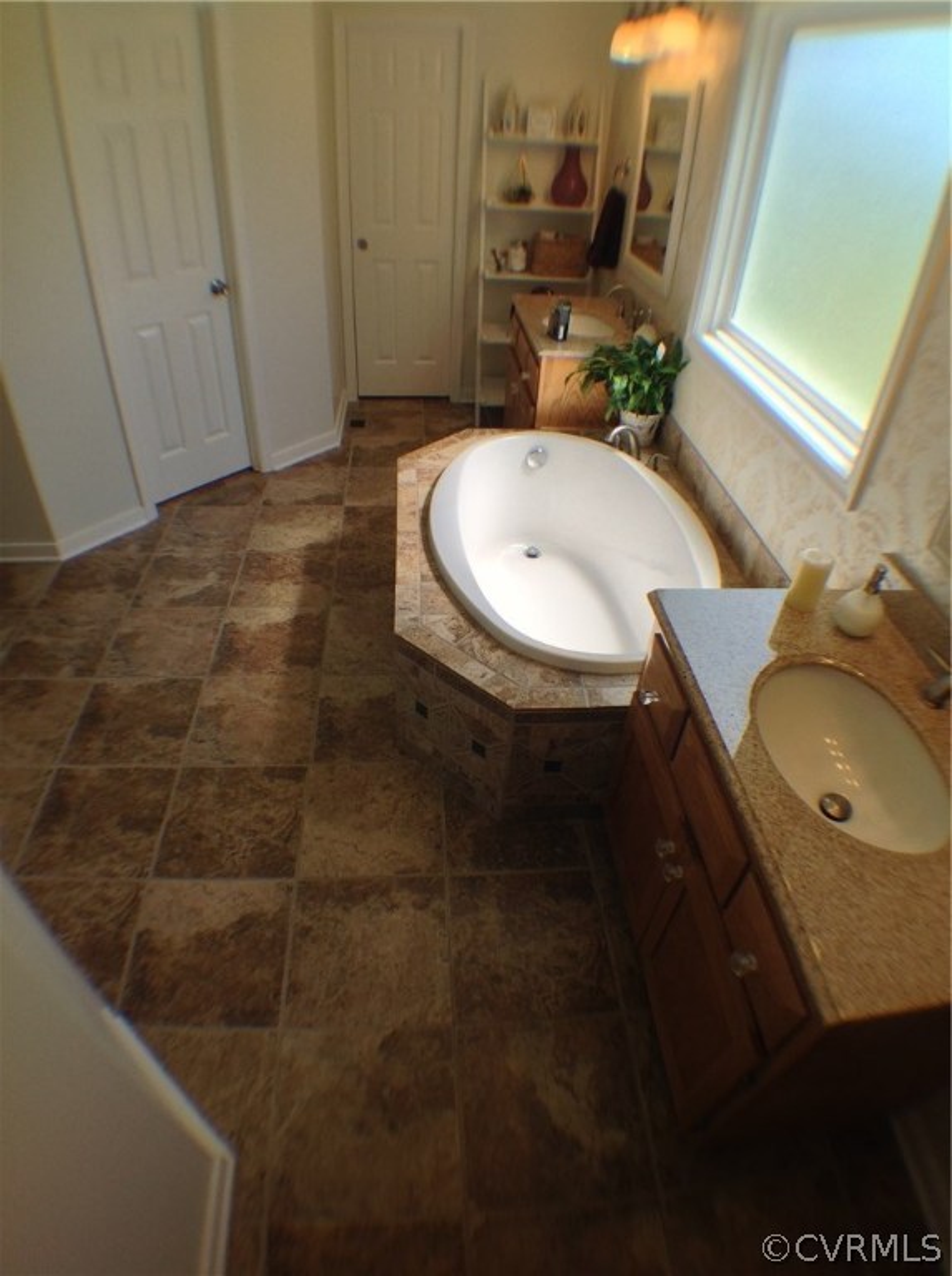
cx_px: 476
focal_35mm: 35
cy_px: 638
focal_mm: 4.28
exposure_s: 1/206
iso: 50
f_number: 2.4
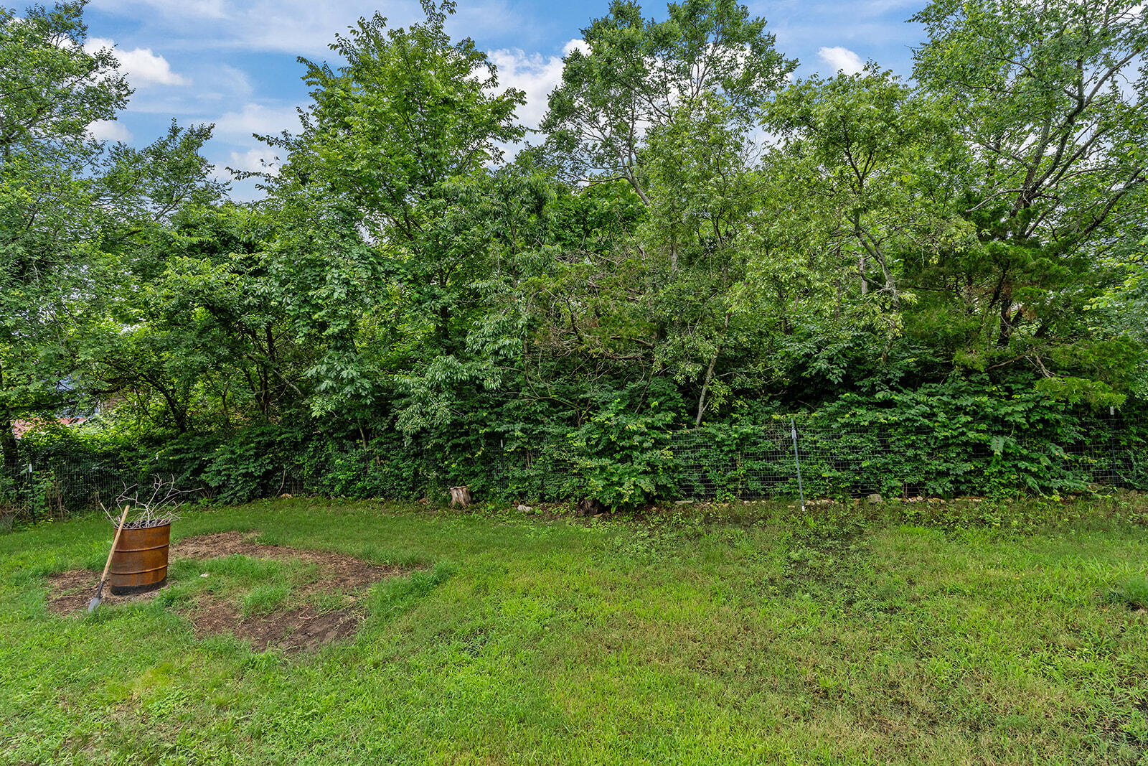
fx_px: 510
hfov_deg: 96.7
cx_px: 574
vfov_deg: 73.8
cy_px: 383
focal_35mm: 16
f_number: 10
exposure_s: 1/200
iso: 640
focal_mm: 16
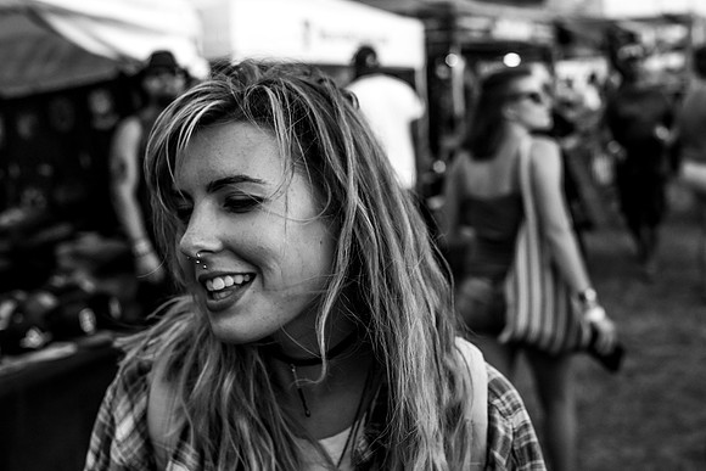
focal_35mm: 50
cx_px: 353
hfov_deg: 39.6
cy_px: 236
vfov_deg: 27.0
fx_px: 981
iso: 800
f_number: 5.6
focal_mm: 50
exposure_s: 1/1250
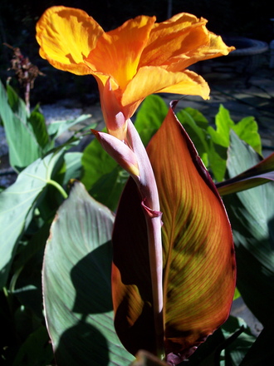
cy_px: 183
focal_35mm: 39
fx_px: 412
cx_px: 137
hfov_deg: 36.8
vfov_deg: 47.9
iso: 100
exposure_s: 1/350
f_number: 3.4
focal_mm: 8
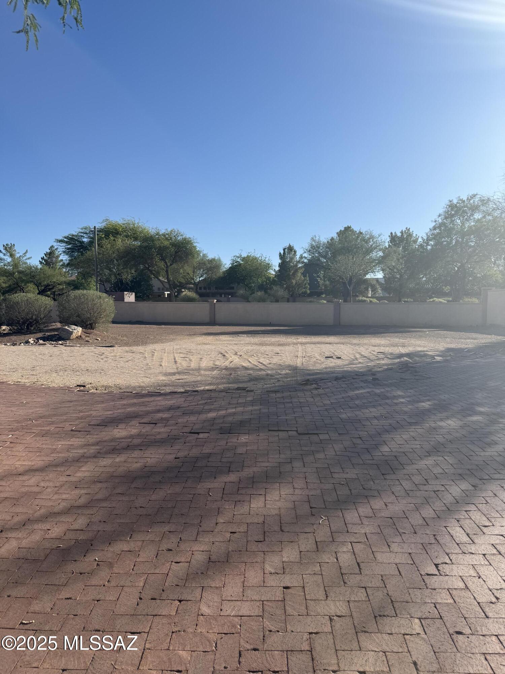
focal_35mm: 24
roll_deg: -0.7
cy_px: 337
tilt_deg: -4.2
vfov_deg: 71.6
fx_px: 467
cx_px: 252
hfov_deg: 56.8
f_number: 1.78
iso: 80
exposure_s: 1/4673
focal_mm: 6.76
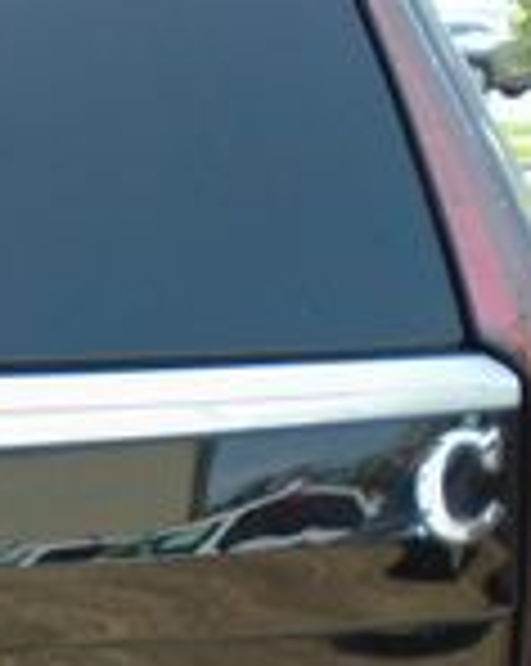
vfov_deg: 17.2
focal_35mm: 110
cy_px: 639
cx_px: -562
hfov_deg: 12.2
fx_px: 2165
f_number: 3.2
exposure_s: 1/250
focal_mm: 4.6
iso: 100
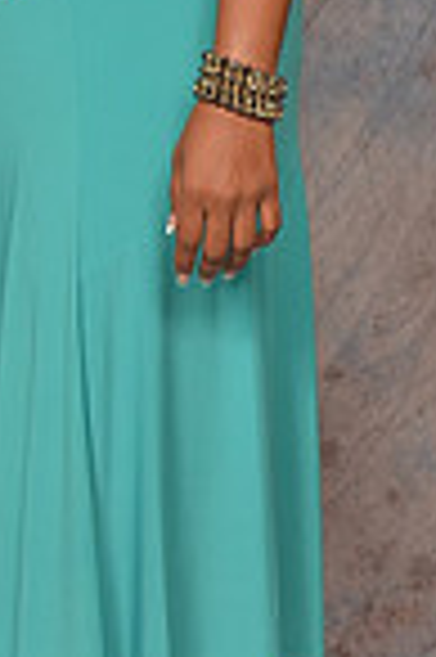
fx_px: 2713
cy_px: 50
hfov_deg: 9.1
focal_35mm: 149
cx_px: -108
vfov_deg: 13.7
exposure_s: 1/60
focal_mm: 25
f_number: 5.6
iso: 200
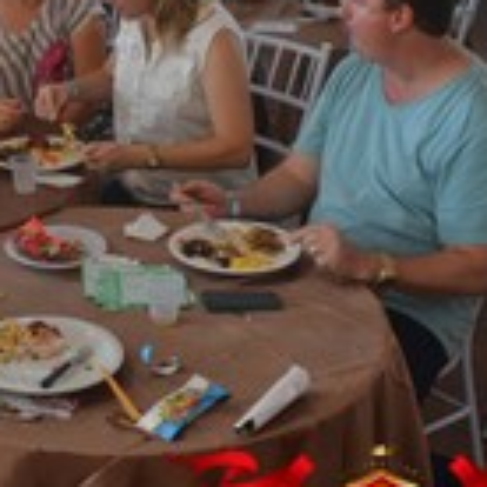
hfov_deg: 19.3
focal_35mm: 83
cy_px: 145
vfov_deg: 20.8
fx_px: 1321
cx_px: -148
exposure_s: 1/60
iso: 400
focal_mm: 20
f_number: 3.5
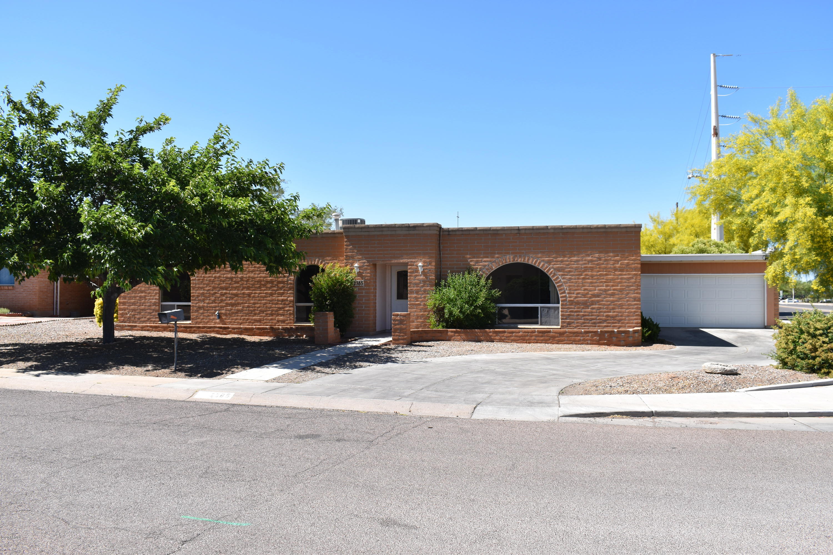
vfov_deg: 41.7
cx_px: 416
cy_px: 278
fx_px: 729
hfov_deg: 59.5
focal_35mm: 32
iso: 100
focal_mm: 21
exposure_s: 1/200
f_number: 9
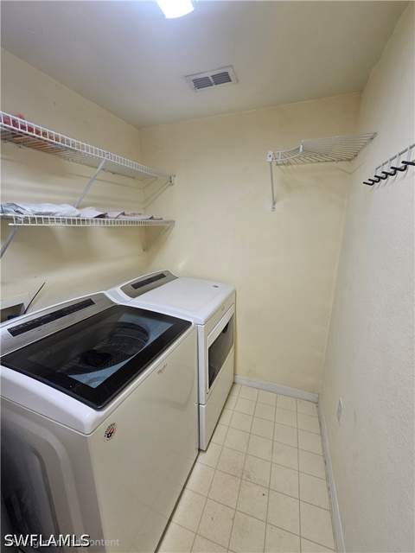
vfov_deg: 106.2
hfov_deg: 89.9
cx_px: 208
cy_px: 276
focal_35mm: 13
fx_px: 208
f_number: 2.2
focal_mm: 2.2
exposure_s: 1/60.2
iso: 64
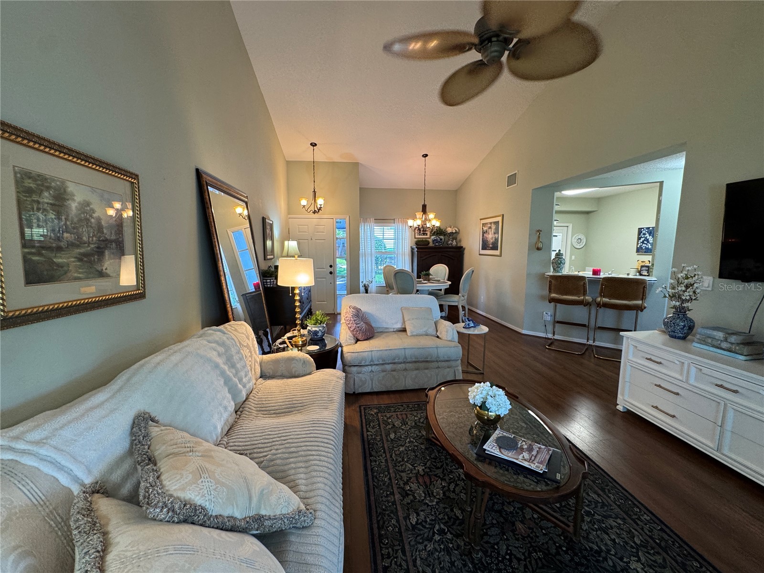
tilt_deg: -7.5
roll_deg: -0.5
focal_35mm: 14
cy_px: 286
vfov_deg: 85.7
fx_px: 309
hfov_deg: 102.1
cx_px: 382
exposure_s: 1/60
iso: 160
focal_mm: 2.22
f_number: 2.2
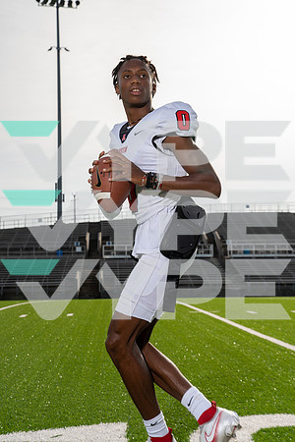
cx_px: 148
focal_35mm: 55
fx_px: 676
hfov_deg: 24.6
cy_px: 221
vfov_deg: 36.2
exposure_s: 1/250
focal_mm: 55
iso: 100
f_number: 6.3
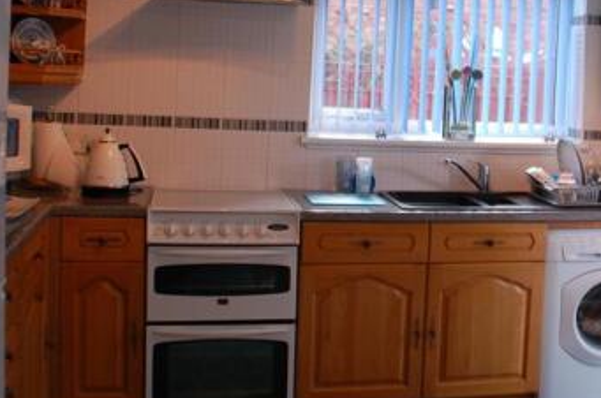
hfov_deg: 37.5
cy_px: 95
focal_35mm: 52
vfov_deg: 25.6
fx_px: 866
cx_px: 432
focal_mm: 18
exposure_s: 1/50
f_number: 3.5
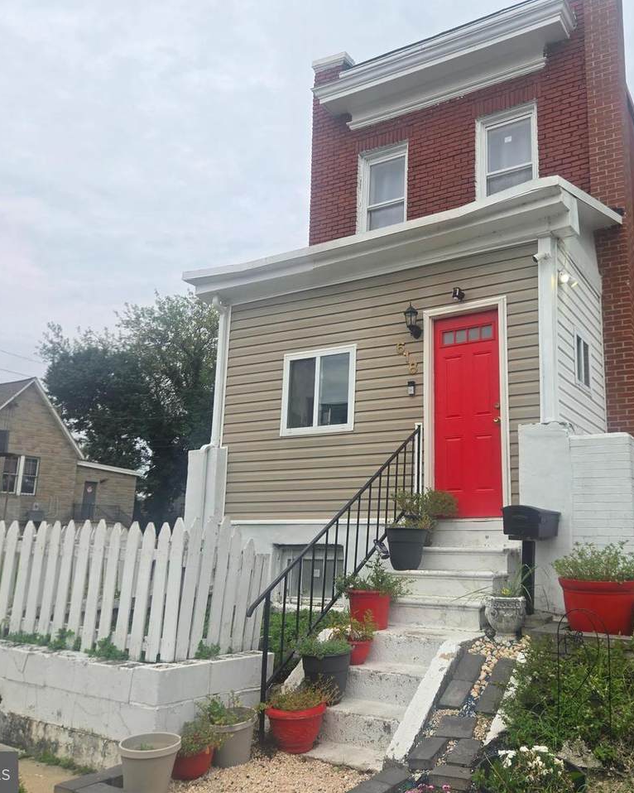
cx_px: 419
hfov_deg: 47.8
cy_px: 396
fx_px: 704
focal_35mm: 30
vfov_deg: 58.8
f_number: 1.8
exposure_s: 1/1804
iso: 25
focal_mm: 5.4
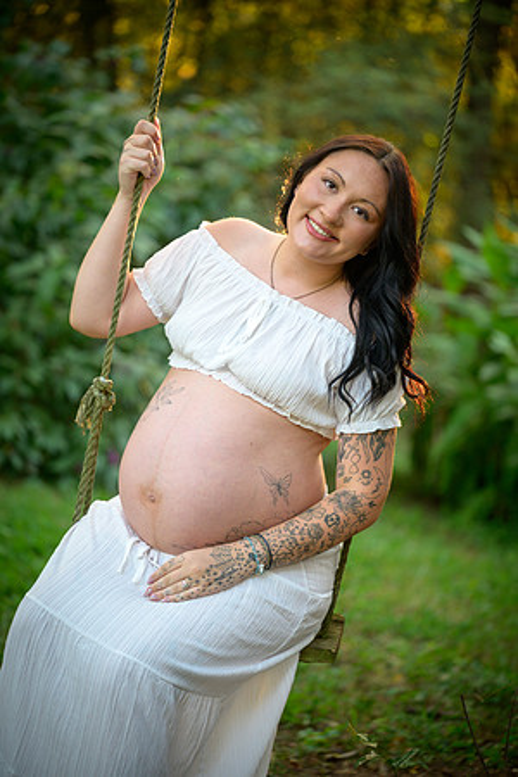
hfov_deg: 13.0
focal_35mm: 105
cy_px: 388
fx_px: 2266
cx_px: 259
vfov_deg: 19.5
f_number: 2.8
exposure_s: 1/125
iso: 720
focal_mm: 105
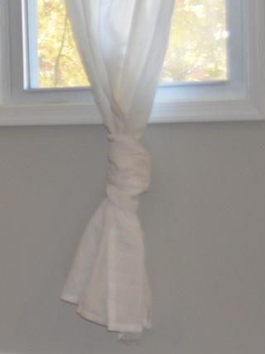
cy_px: 184
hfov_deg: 8.6
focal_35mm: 151
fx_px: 1543
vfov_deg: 13.1
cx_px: -447
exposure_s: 1/60
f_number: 4
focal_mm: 22
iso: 640
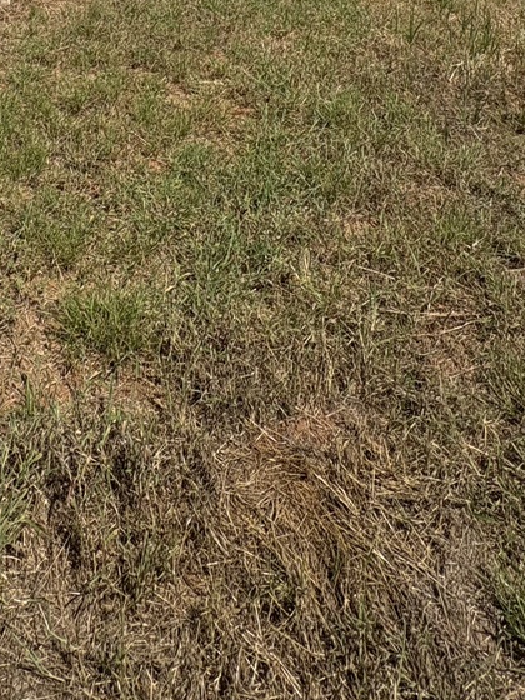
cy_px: -192
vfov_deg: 36.0
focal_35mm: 36
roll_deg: +0.5
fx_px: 728
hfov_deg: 38.1
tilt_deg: -1.0
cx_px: 100
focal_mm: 2.22
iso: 50
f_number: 2.2
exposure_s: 1/3546
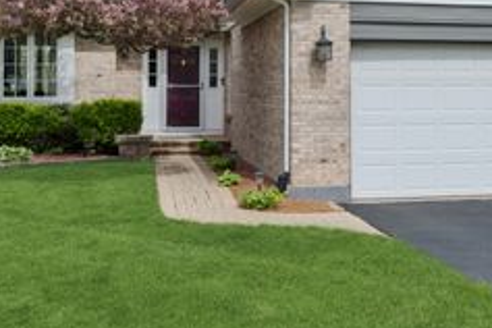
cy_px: 55
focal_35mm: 57
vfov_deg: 23.4
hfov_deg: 34.5
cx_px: 351
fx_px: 779
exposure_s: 1/500
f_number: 8
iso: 250
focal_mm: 18
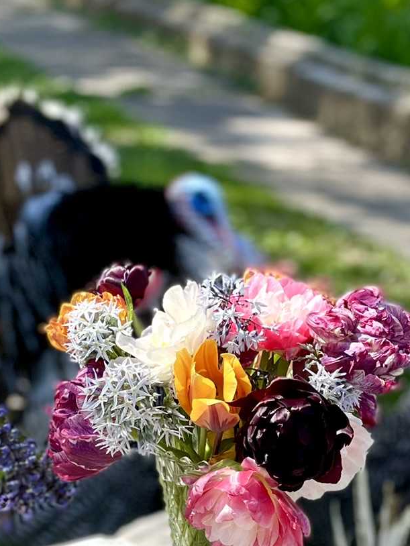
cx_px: 110
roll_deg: +1.0
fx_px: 2541
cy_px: 664
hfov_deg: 9.2
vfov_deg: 12.0
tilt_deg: -20.5
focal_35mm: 161
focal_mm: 7.5
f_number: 2.2
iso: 32
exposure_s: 1/1206
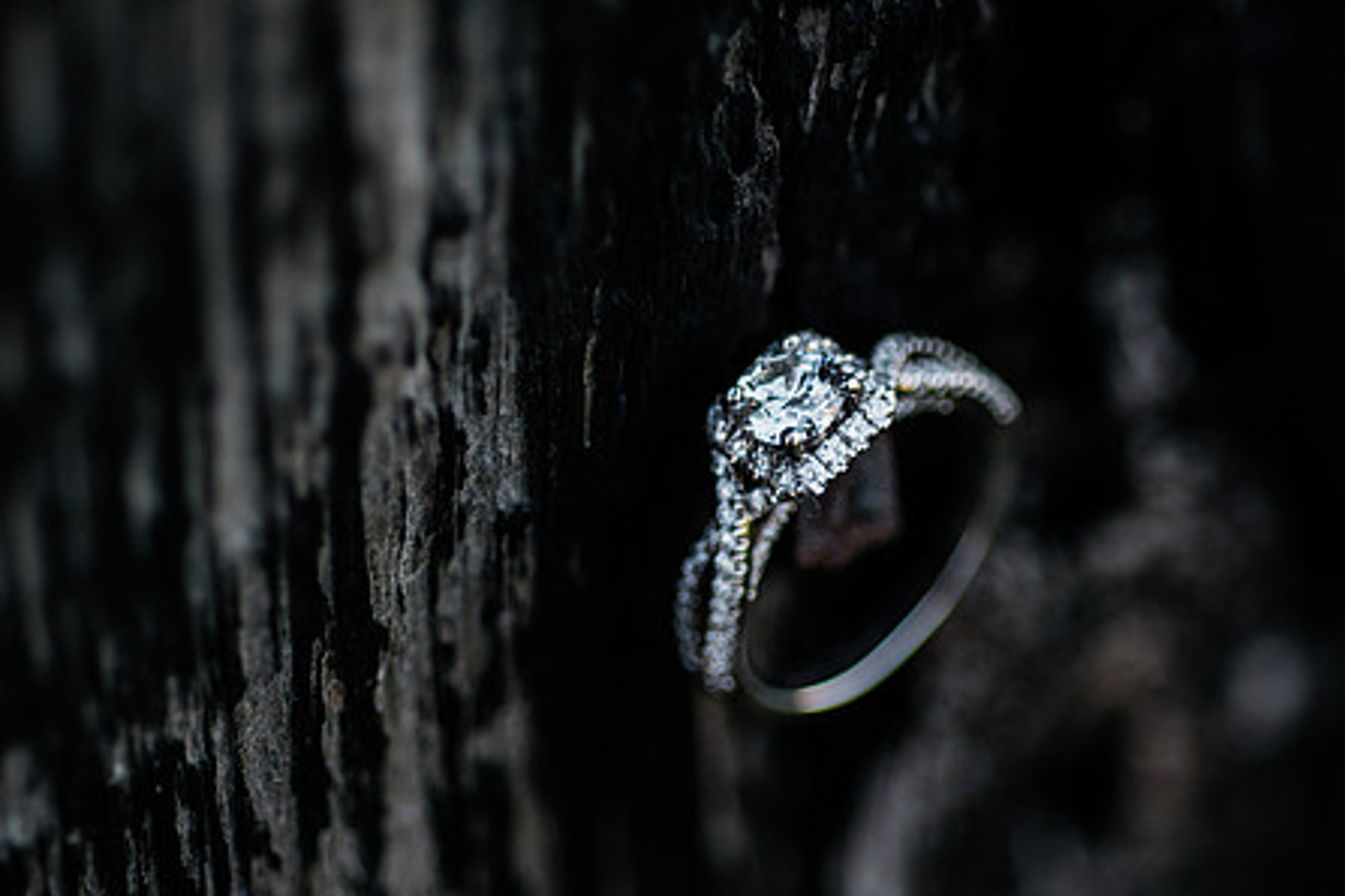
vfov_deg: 13.6
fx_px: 3773
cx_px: 708
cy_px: 425
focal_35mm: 101
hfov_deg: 20.2
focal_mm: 60
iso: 200
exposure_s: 1/640
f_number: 3.5
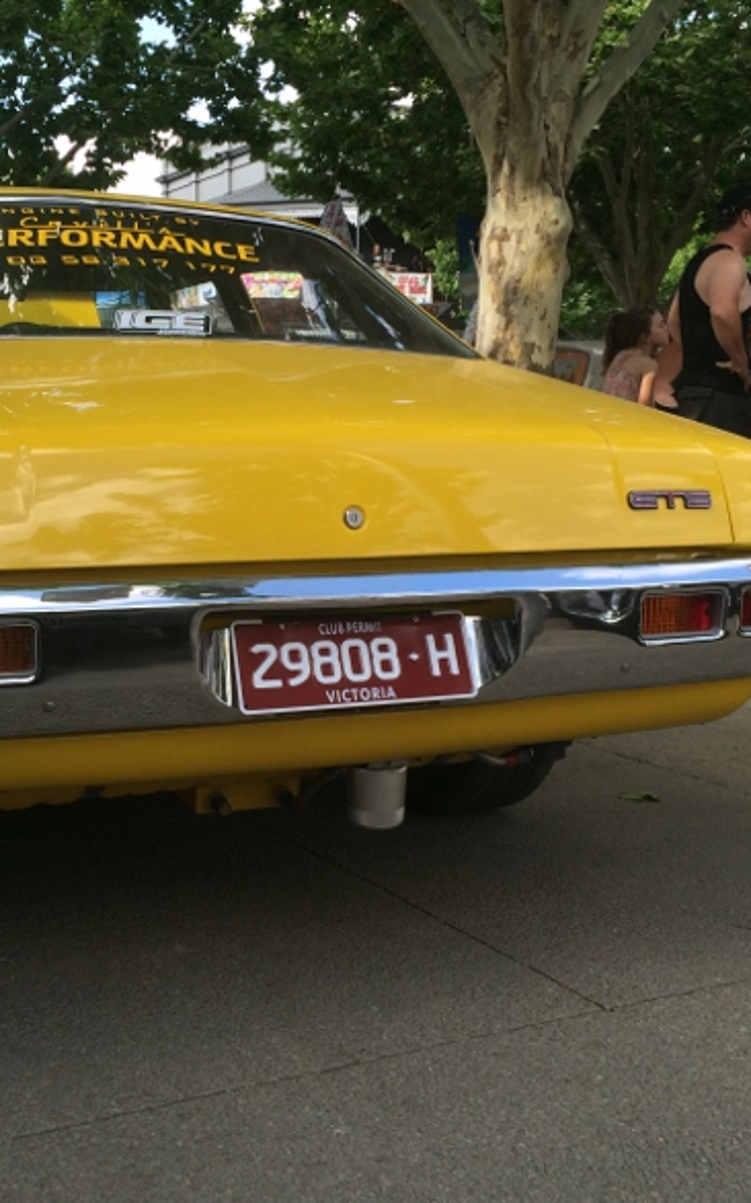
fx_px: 1376
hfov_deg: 30.2
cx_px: 232
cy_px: 614
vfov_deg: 47.2
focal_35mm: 42
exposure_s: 1/488
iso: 32
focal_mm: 4.15
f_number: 2.2
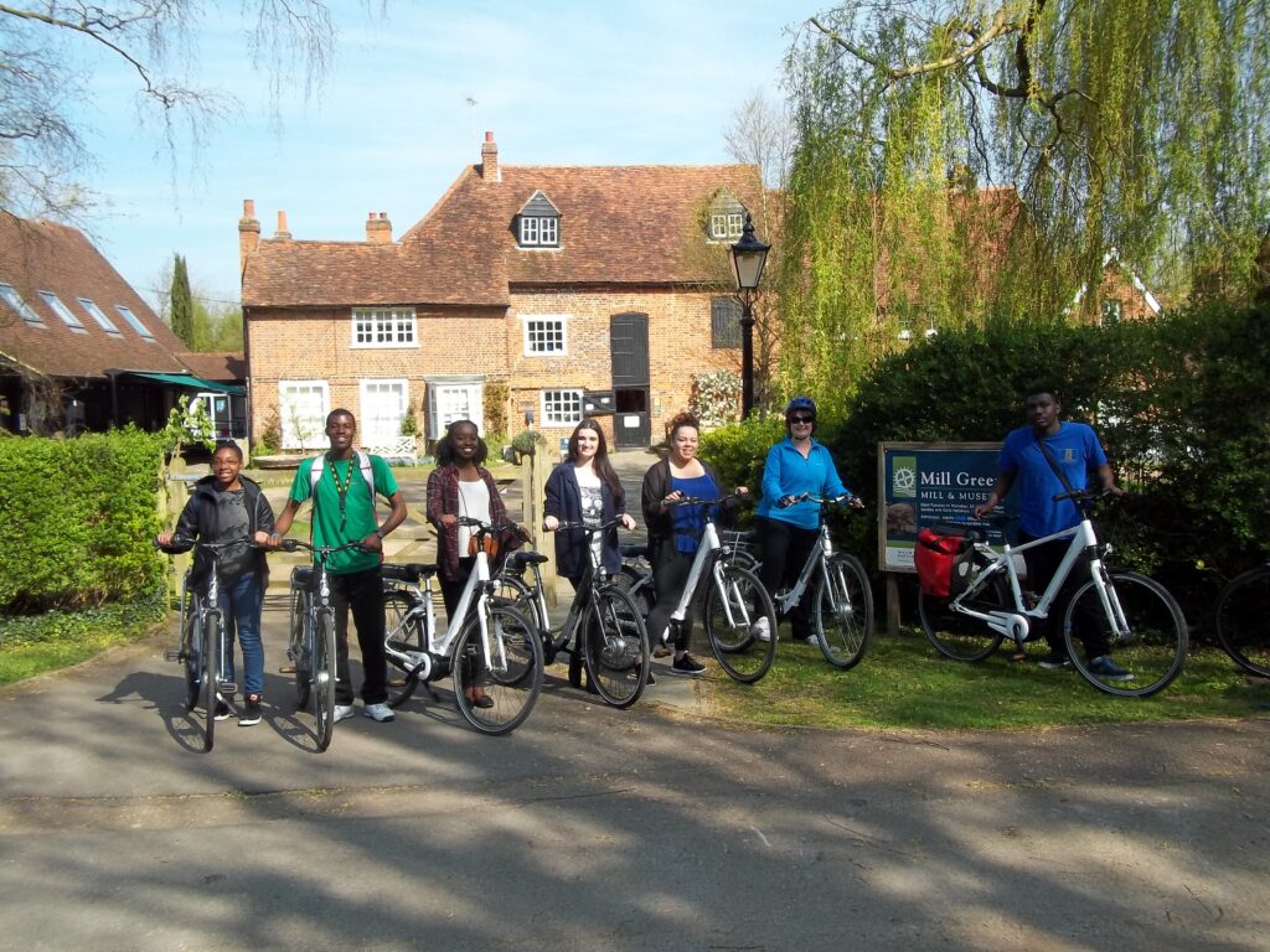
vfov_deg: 44.2
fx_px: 1174
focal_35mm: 32
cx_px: 635
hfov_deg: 56.8
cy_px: 476
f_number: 5.5
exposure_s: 1/250
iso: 80
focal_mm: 5.7
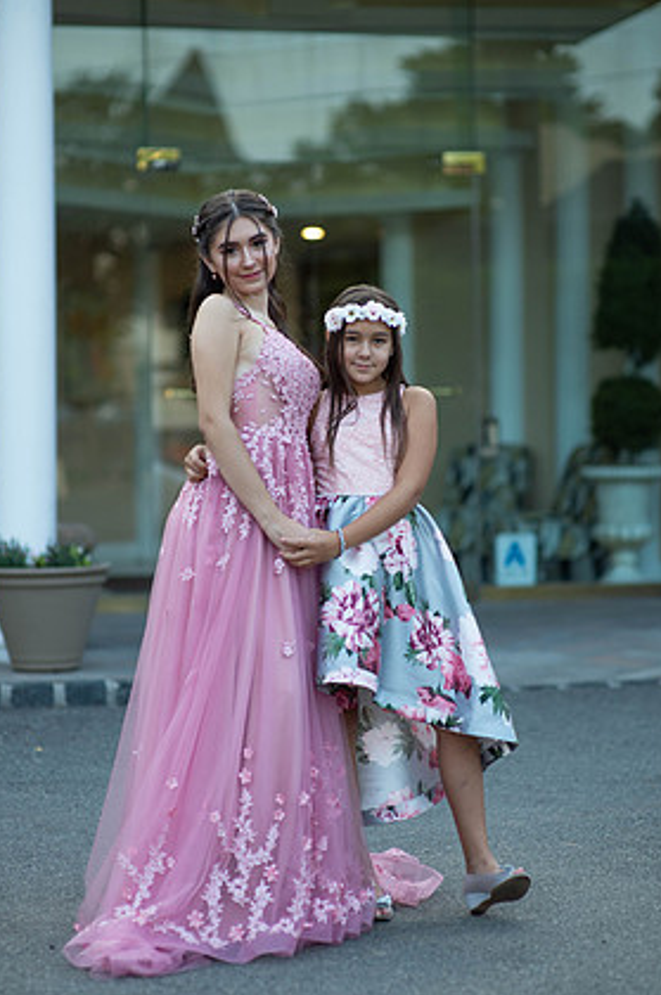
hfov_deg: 15.0
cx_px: 342
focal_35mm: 91
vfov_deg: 22.4
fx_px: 2512
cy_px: 526
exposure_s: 1/800
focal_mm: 85
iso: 250
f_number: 2
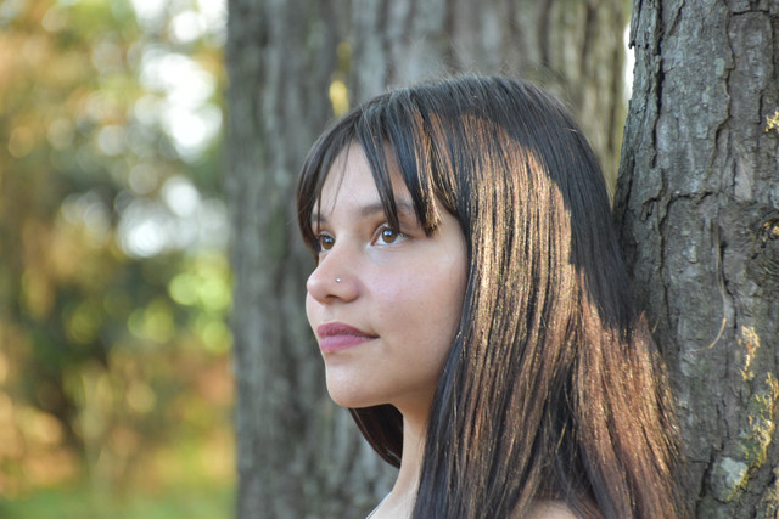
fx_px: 4545
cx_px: 390
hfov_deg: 9.8
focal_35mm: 210
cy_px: 260
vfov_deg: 6.5
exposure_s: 1/60
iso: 800
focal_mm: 140
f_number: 5.6
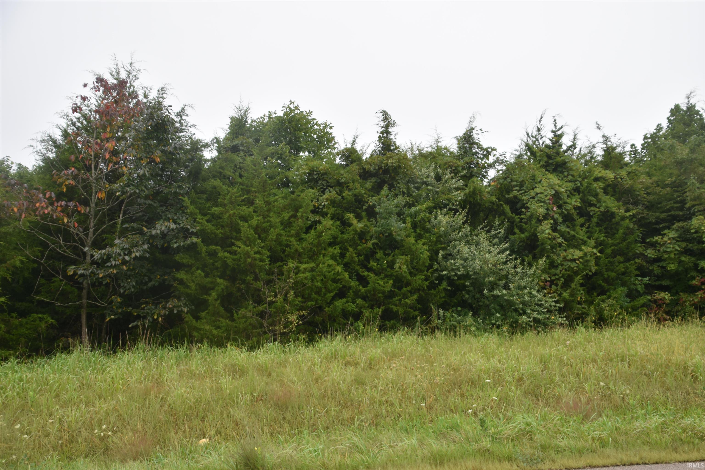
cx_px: 352
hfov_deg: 57.2
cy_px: 235
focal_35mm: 33
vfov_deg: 40.0
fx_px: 646
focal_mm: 22
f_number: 3.5
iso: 110
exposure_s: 1/250
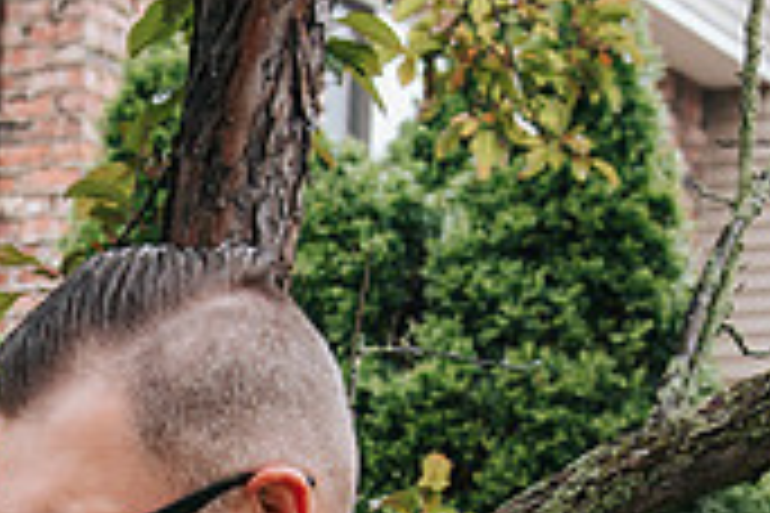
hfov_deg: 12.1
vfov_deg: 8.2
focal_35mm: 164
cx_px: -266
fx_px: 3508
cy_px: 821
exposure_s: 1/125
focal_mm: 46
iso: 400
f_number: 5.6
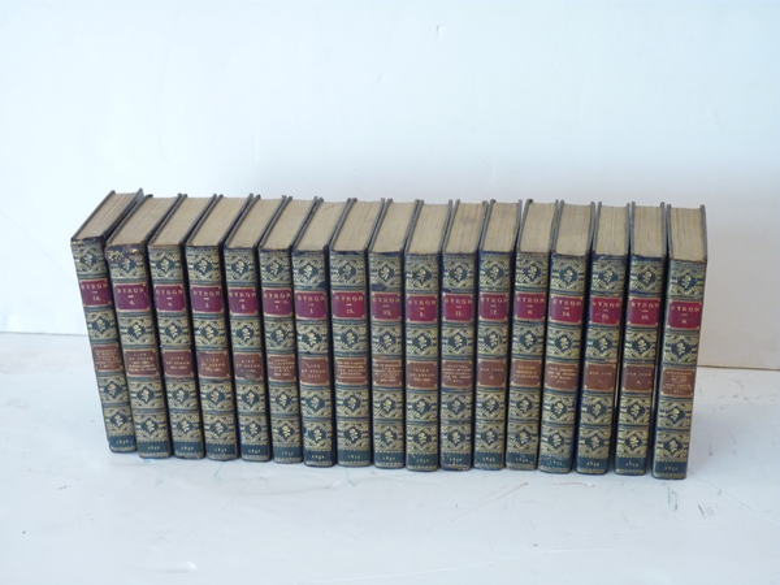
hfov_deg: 27.0
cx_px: 390
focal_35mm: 72
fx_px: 1622
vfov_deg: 20.4
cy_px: 292
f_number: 4.1
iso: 400
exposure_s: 1/10
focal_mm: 11.9
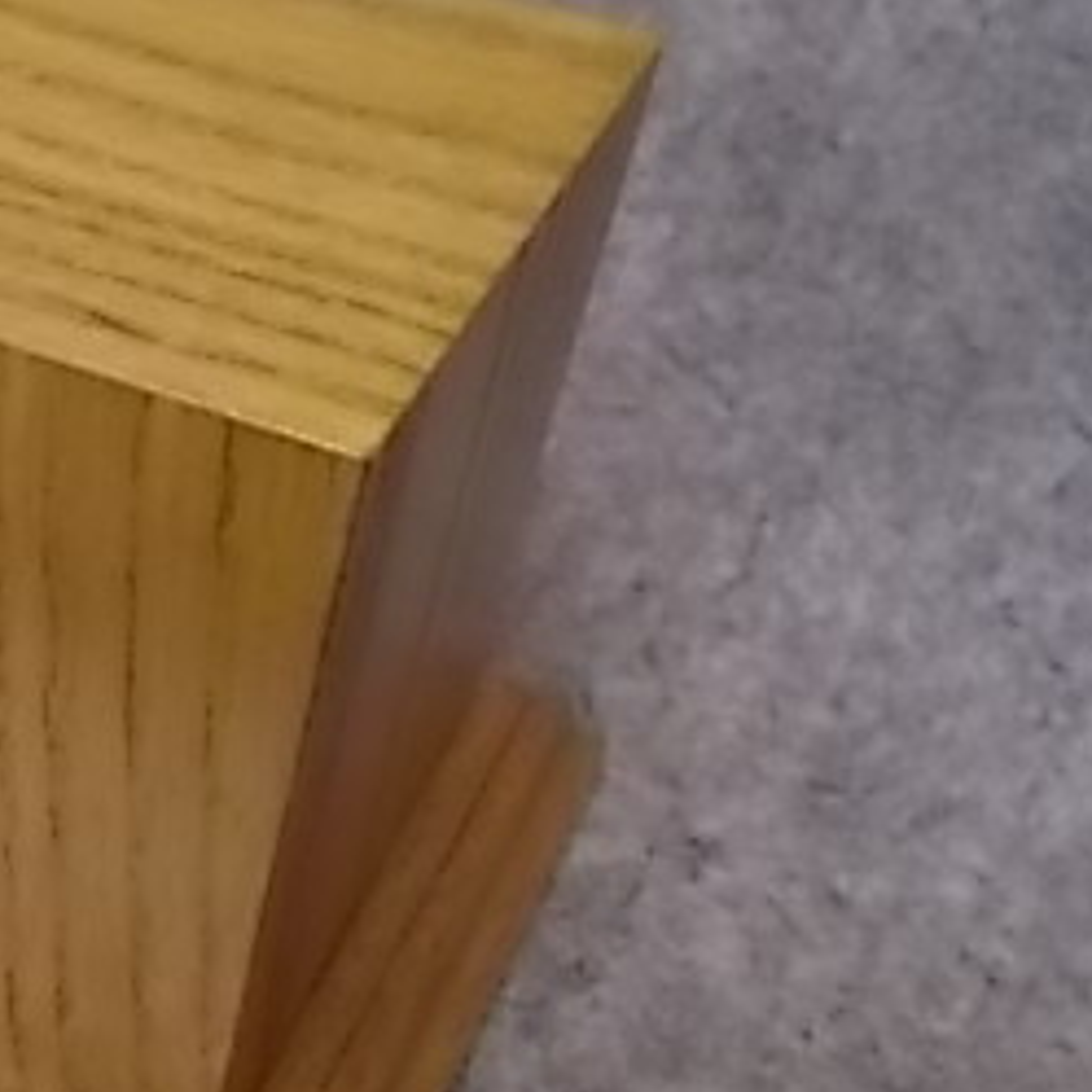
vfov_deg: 28.8
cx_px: -75
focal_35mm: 59
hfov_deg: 27.0
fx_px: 2106
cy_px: 767
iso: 400
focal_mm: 4.6
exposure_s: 1/250
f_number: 3.2
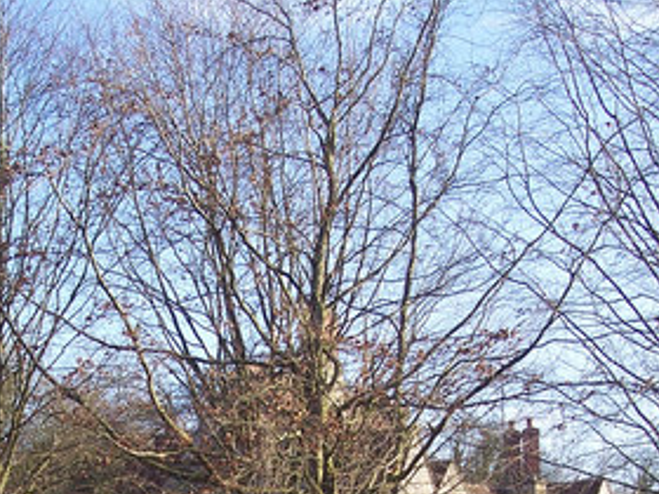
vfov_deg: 16.1
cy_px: 541
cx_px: 188
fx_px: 1694
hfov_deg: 21.9
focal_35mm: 89
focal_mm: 8
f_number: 3.4
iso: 100
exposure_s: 1/350
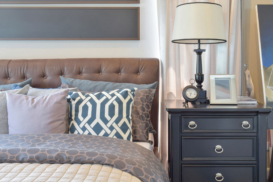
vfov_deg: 36.9
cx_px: 136
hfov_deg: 53.1
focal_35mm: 36
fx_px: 273
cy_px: 91
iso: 100
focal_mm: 24
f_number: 11
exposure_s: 2
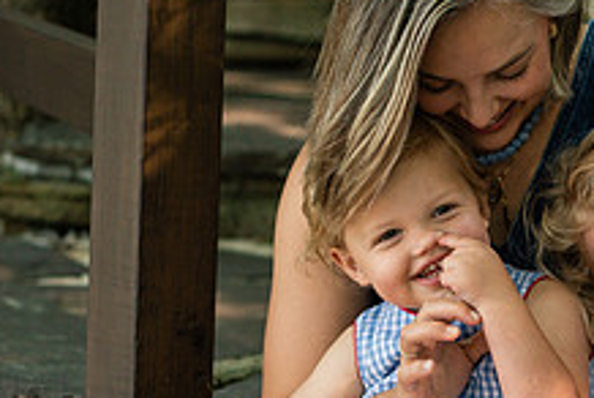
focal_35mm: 226
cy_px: 334
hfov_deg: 9.0
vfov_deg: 6.1
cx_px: 684
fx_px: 3734
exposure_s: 1/400
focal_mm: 85
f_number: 3.2
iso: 500
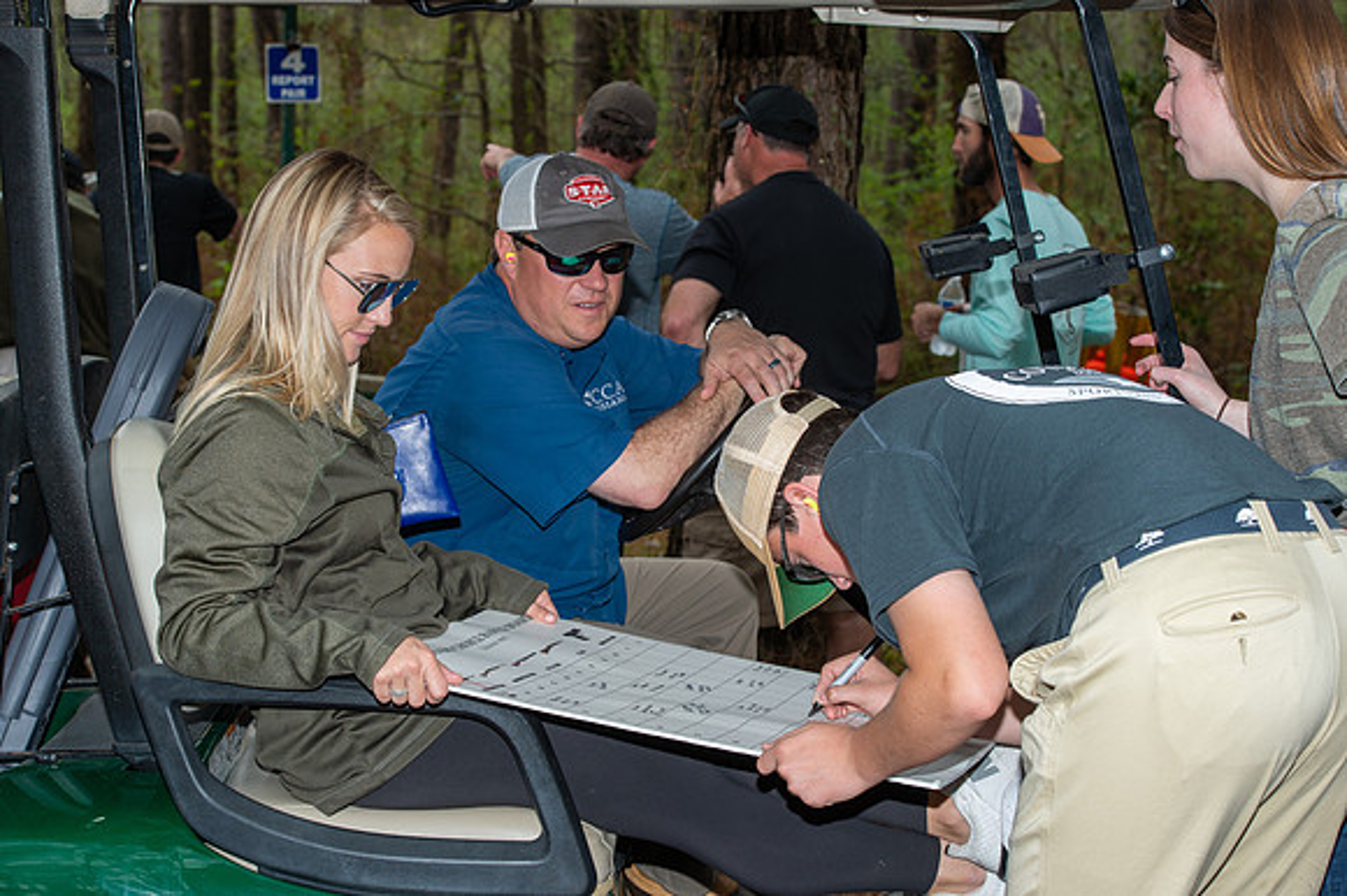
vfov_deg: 19.4
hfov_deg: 28.9
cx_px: 674
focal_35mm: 70
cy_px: 448
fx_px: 2618
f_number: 8
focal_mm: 70
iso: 125
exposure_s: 1/160
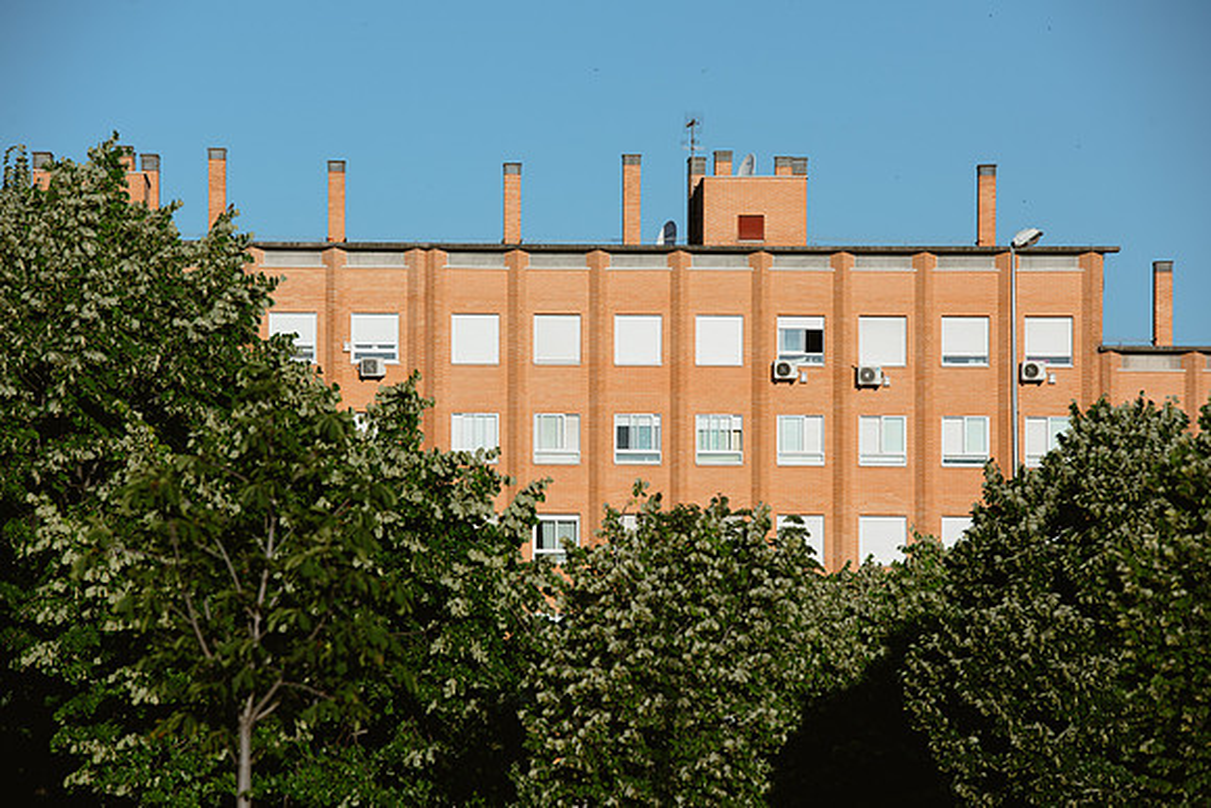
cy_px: 404
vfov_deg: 7.6
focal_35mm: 180
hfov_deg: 11.4
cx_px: 606
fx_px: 6056
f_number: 8
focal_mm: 180
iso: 200
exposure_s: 1/1000
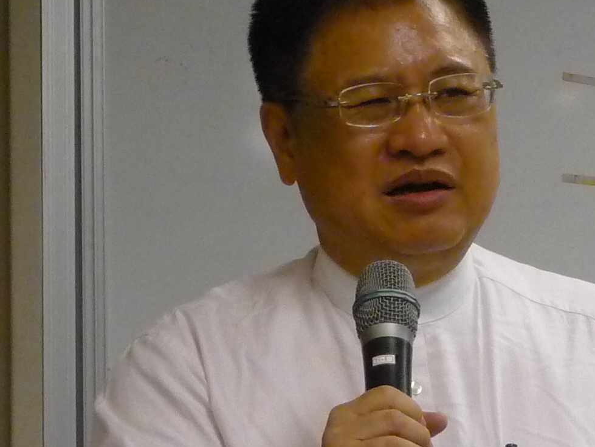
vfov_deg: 8.1
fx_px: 3164
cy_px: 362
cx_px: 496
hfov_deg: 10.7
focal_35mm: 184
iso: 400
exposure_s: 1/50
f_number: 3.4
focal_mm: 9.1
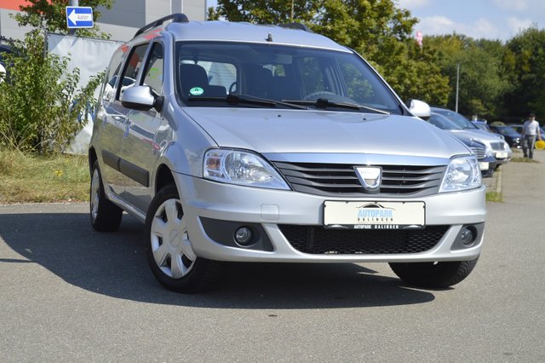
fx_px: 953
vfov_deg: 21.5
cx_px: 272
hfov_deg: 31.9
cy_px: 182
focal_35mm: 63
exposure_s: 1/320
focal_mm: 42
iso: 100
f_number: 9
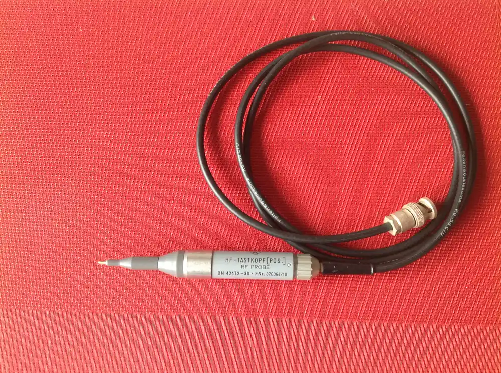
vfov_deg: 40.6
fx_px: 506
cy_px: 186
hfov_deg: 52.7
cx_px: 250
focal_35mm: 35
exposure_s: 1/15
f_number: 2.4
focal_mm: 4.28
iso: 160
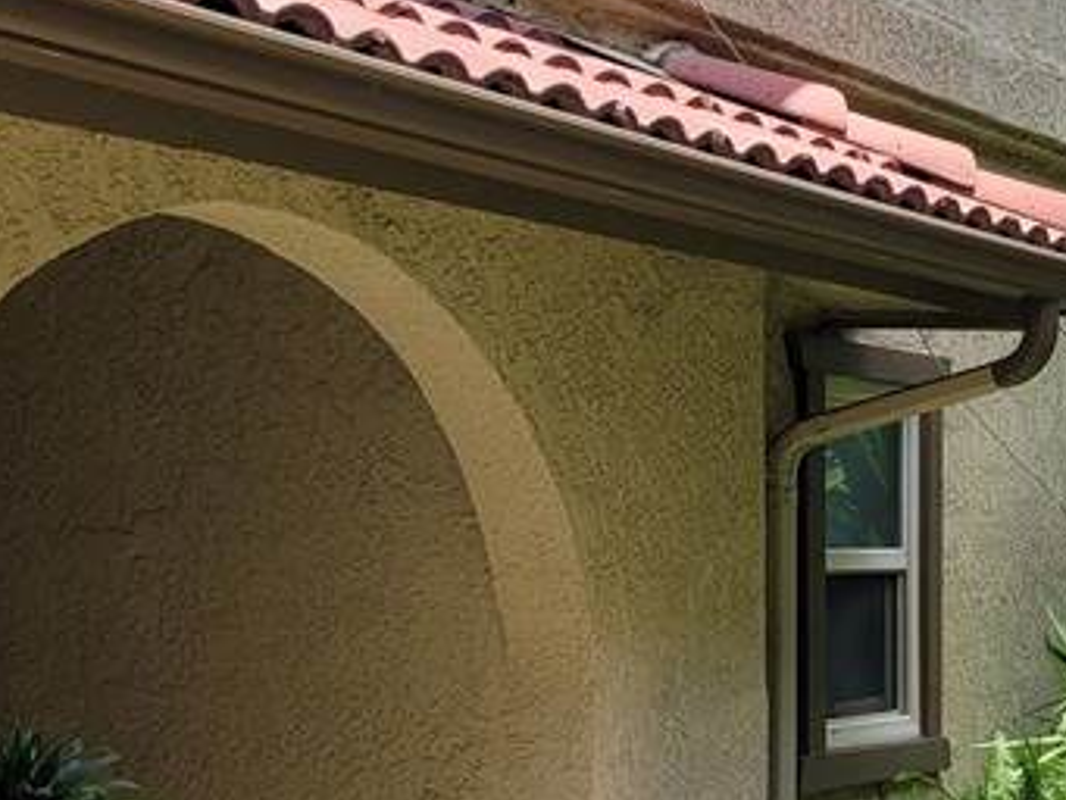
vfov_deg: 18.8
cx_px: 983
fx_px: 2403
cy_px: 556
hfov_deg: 24.2
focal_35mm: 78
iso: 40
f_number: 1.8
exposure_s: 1/1737
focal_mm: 5.4
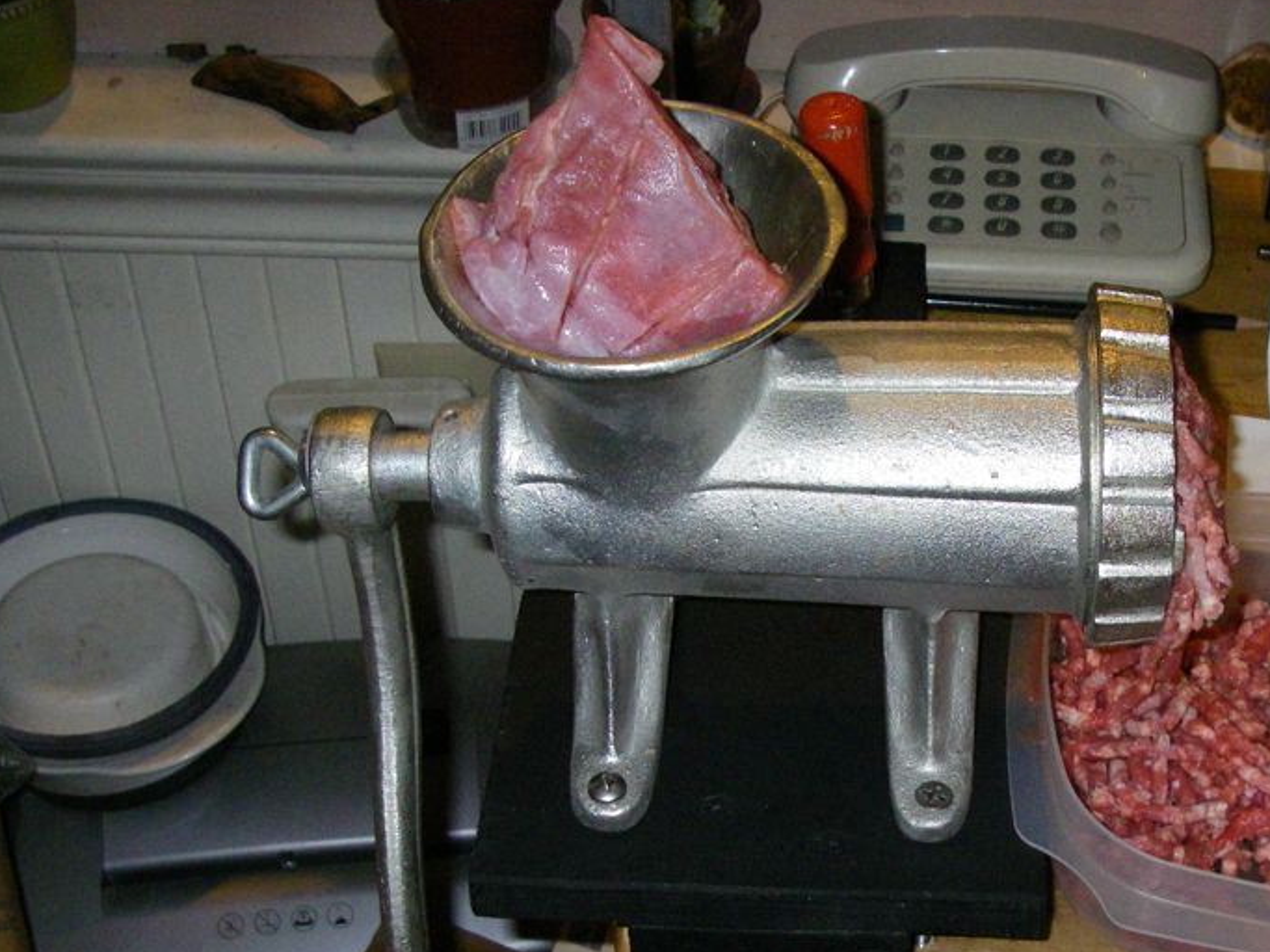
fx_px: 2091
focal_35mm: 57
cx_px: 827
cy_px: 692
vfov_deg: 25.4
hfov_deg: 33.5
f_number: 3.3
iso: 400
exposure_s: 1/50
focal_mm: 6.3
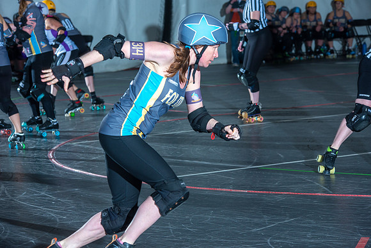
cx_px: 186
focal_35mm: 130
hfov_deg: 15.8
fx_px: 1340
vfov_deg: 10.6
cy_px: 124
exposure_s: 1/160
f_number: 7.1
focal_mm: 130
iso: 800
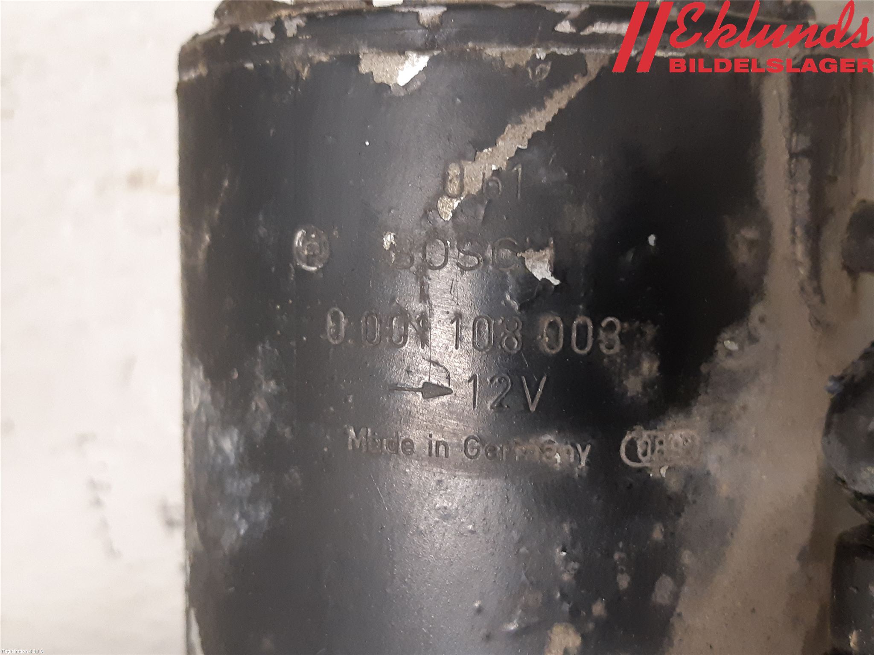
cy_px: 328
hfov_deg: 67.3
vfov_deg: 53.1
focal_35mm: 26
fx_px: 656
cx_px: 437
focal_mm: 3.93
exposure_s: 1/33
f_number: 1.7
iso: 250
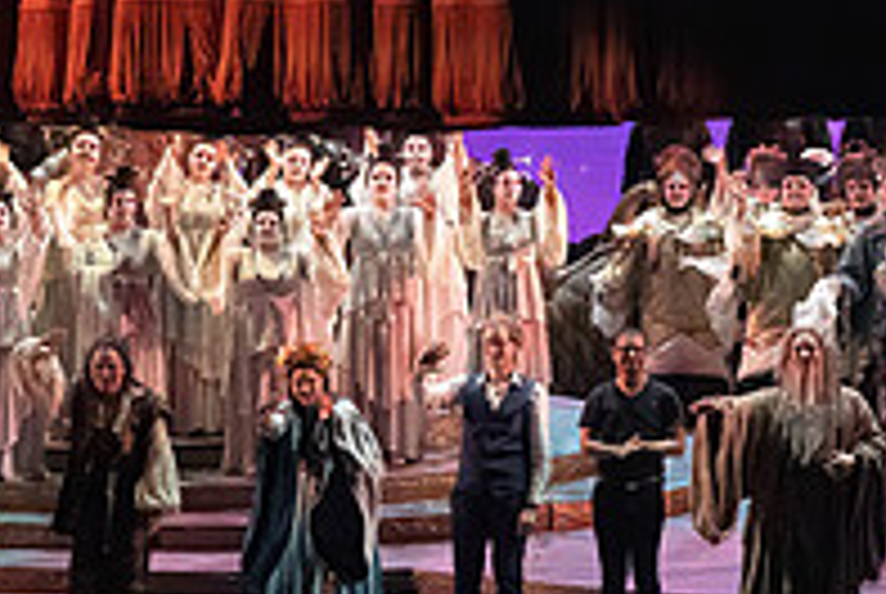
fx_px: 5077
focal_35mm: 206
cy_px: 250
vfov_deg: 6.7
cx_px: 630
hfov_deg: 10.0
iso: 20000
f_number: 10
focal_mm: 70
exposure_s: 1/1000
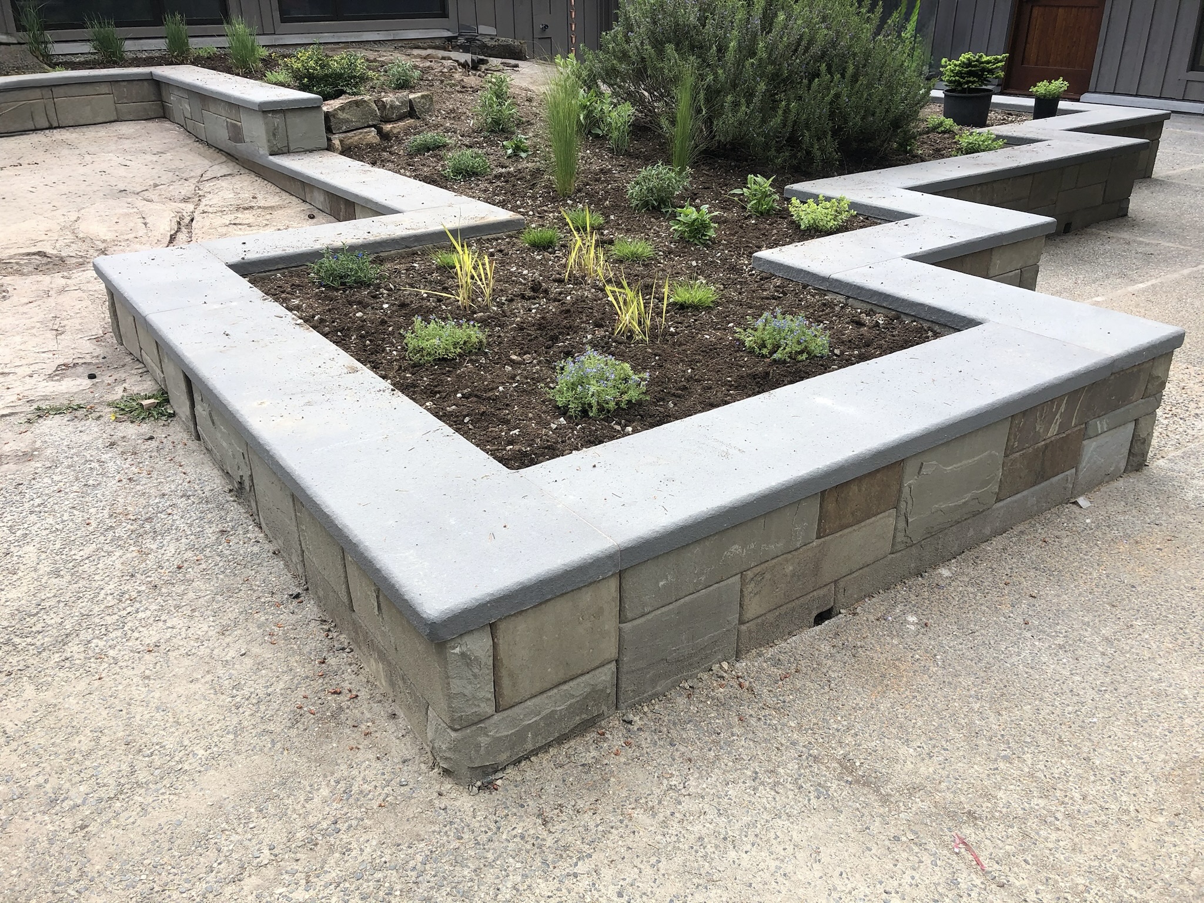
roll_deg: +0.9
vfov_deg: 49.7
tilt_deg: -26.3
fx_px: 974
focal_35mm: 28
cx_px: 602
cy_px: 452
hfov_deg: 63.4
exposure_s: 1/251
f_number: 1.8
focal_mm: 3.99
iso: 20
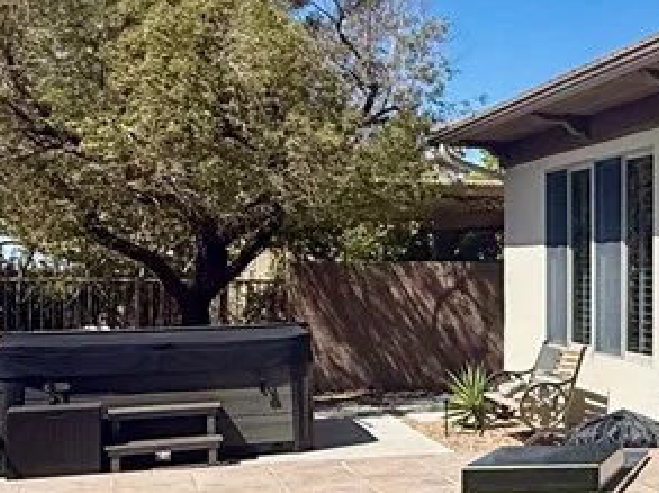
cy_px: 243
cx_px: 891
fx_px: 932
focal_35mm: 49
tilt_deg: +0.7
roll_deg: -0.1
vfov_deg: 29.6
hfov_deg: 29.7
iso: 50
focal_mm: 2.22
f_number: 2.2
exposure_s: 1/3460
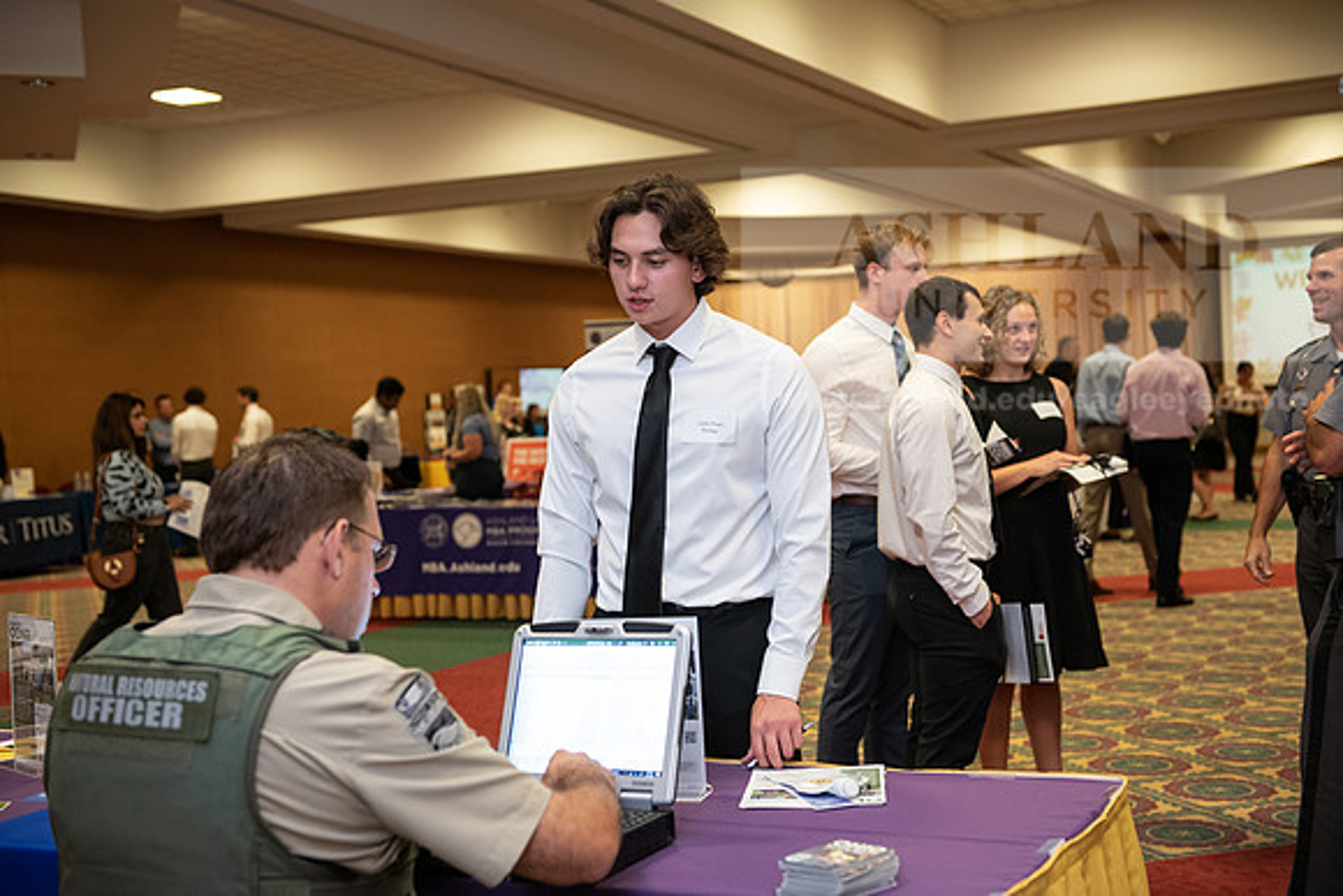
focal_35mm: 48
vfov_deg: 28.1
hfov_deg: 41.1
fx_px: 1791
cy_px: 448
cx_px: 672
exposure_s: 1/160
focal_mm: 48
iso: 1250
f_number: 3.2
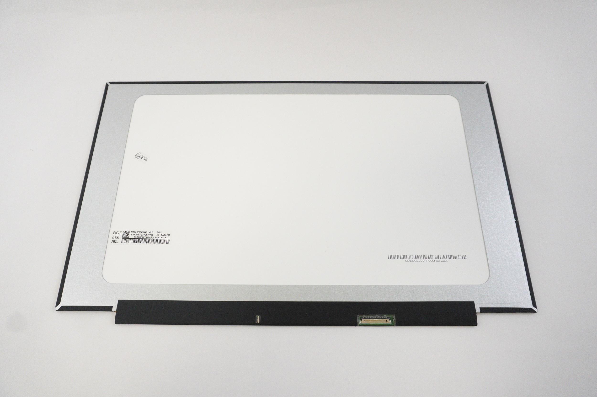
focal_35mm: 24
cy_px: 198
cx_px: 298
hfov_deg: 73.8
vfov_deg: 53.0
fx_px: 398
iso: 3200
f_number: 5.6
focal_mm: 16
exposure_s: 1/250
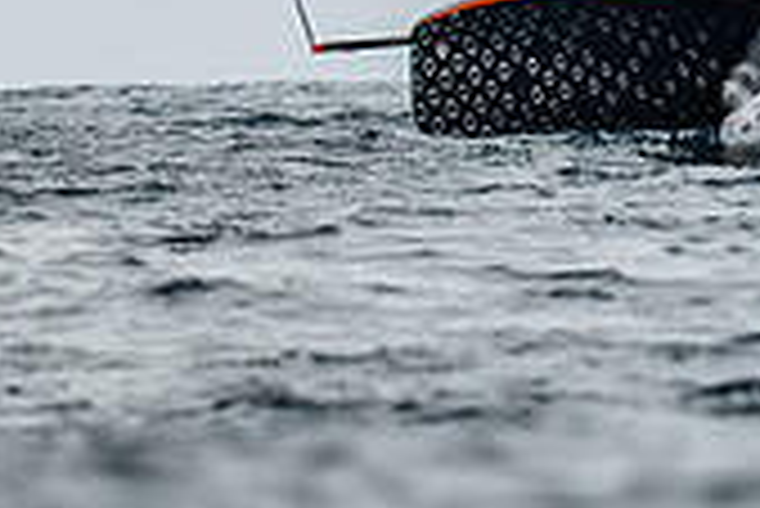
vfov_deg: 1.5
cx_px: 1305
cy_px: -63
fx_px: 19713
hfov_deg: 2.2
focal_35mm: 933
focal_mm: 200
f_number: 2.8
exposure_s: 1/2500
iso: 100
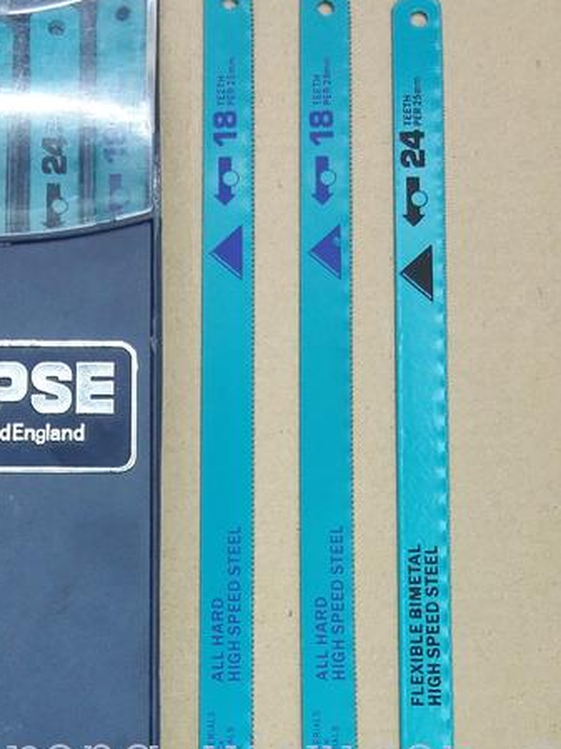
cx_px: 150
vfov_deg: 28.0
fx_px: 1428
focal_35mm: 66
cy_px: 706
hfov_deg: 22.1
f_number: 2
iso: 160
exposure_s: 1/33.4
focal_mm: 3.8
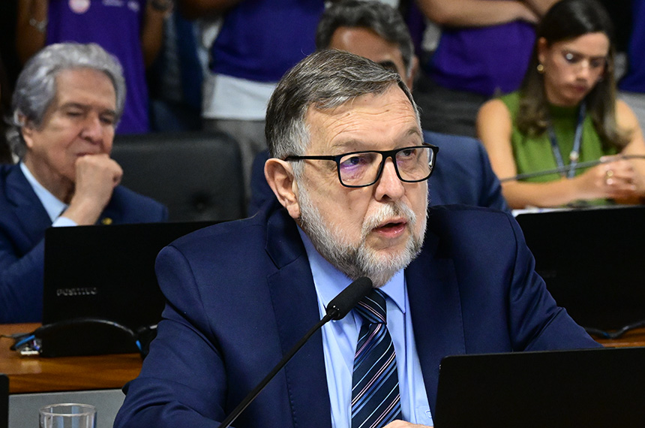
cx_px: 322
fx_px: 2378
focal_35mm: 133
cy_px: 214
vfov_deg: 10.3
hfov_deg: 15.4
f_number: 5.6
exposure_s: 1/160
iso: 6400
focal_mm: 89
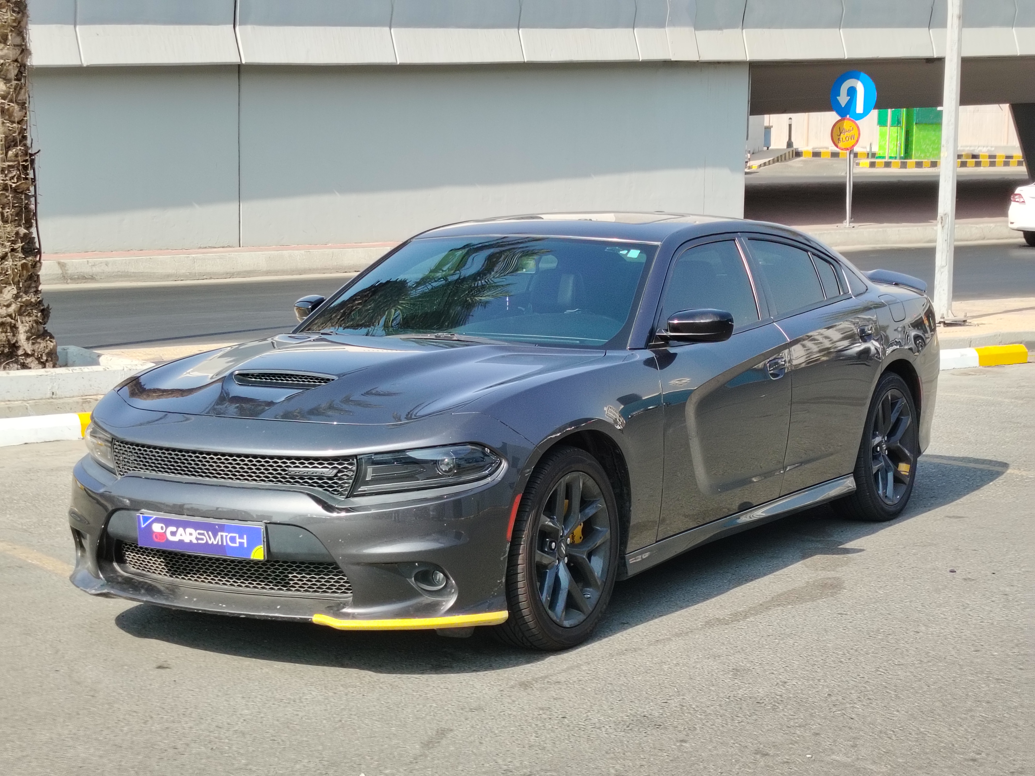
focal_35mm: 71
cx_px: 518
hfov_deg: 27.4
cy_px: 388
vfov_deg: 20.7
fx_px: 2123
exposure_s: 1/608
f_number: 1.75
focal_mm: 5.25
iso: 100
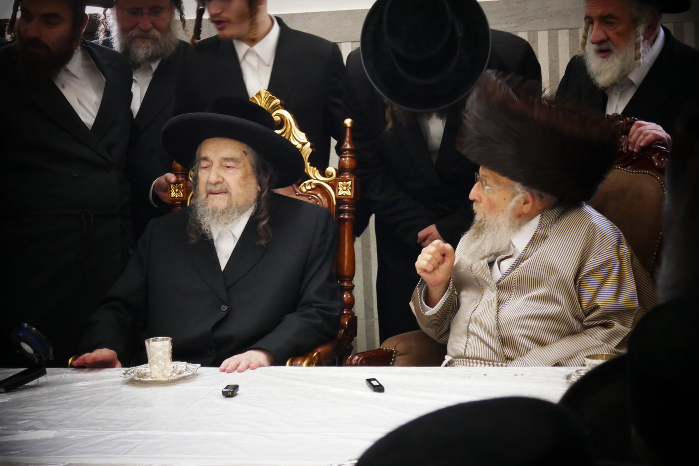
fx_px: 1786
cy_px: 233
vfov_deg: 14.9
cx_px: 350
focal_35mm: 92
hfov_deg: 22.1
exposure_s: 1/80
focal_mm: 33.7
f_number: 5
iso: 1600
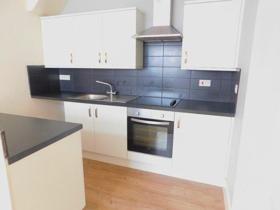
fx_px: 186
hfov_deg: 73.9
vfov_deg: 58.9
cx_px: 140
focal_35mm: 23
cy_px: 105
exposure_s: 1/8
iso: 400
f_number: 3
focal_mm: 4
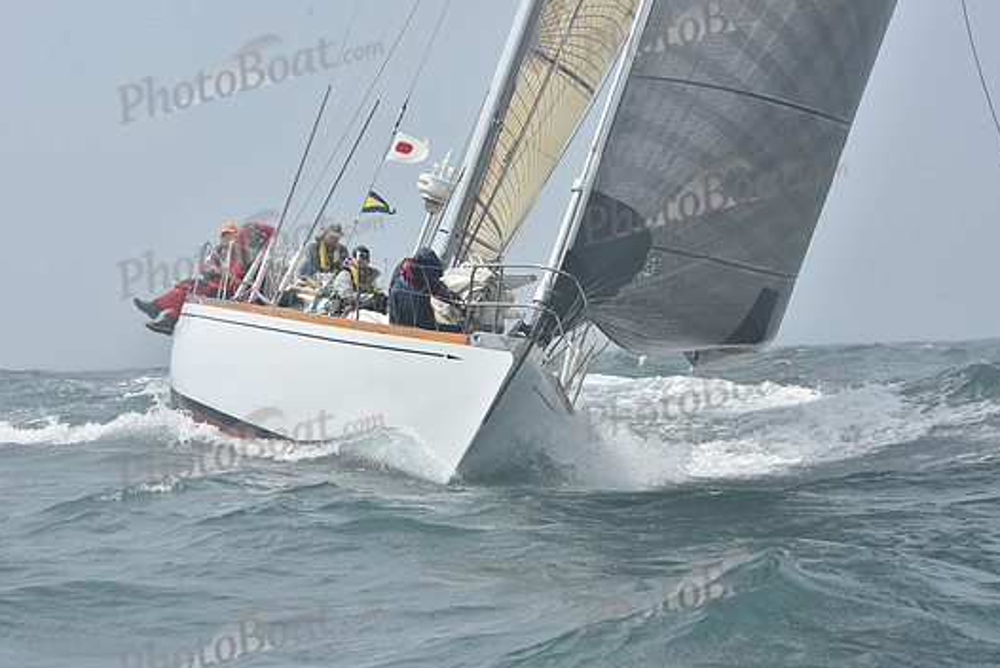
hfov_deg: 15.5
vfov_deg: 10.4
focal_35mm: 132
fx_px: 3669
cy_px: 322
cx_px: 484
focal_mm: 120
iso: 320
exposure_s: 1/800
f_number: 13
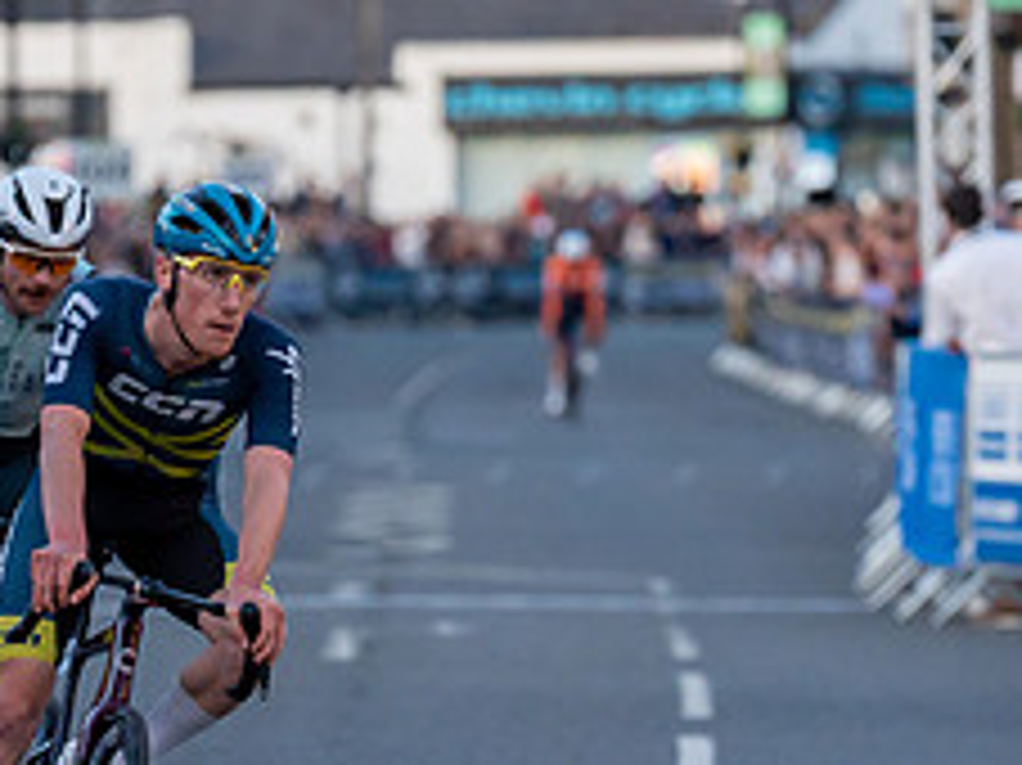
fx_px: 12128
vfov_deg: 3.6
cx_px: 260
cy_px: 615
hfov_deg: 4.8
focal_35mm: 411
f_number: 2.8
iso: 2500
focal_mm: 139
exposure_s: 1/800
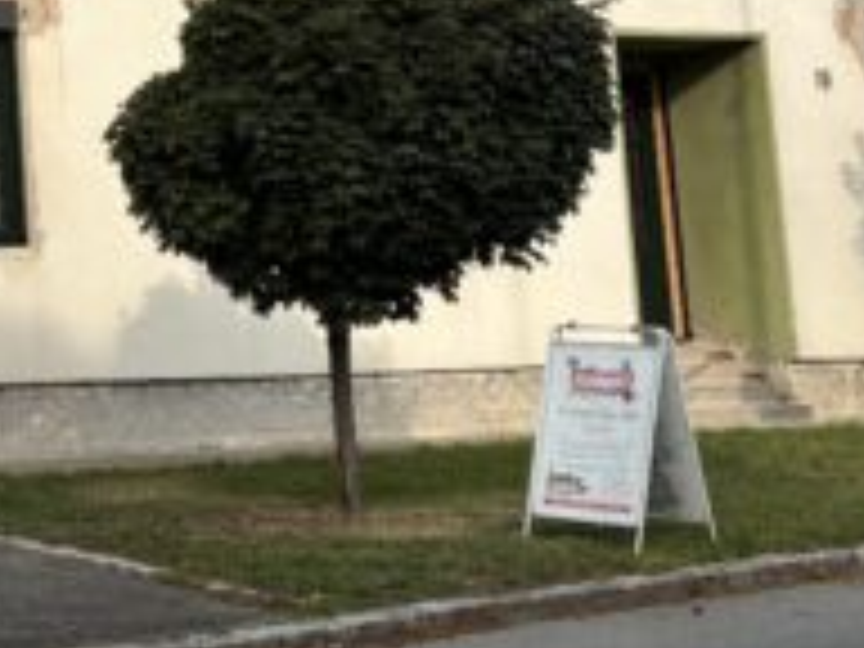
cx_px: -392
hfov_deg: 17.2
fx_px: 2596
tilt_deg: +10.7
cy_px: -207
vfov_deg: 13.7
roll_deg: +1.0
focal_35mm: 104
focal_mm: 5.96
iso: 50
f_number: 1.6
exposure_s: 1/3205
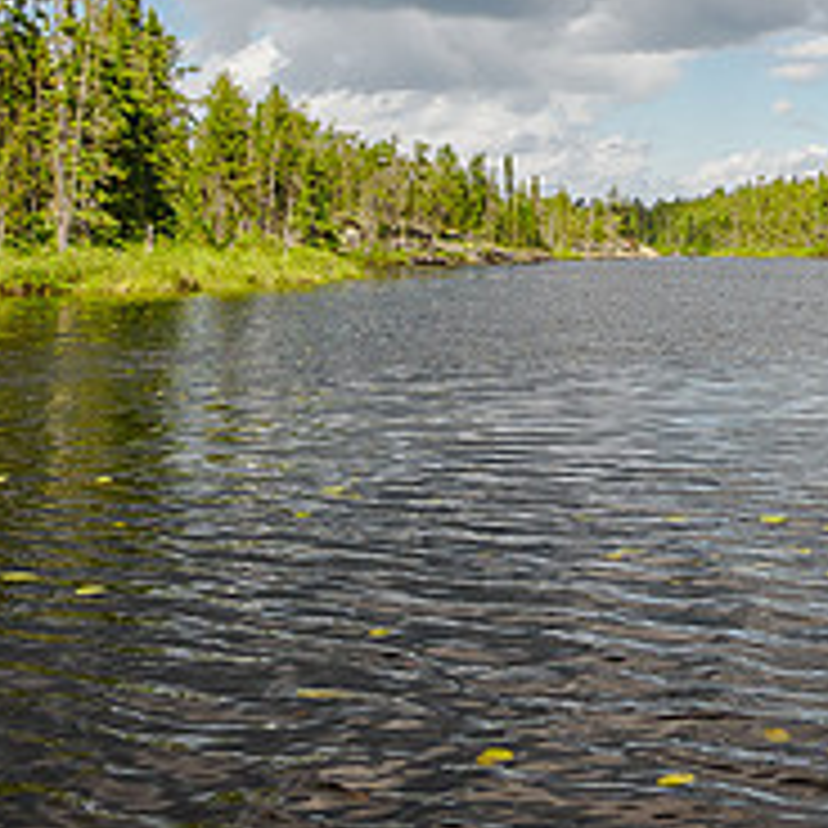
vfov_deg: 25.5
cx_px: 666
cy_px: 218
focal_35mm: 67
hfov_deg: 25.3
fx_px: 1813
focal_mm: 12
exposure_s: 1/125
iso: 200
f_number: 8
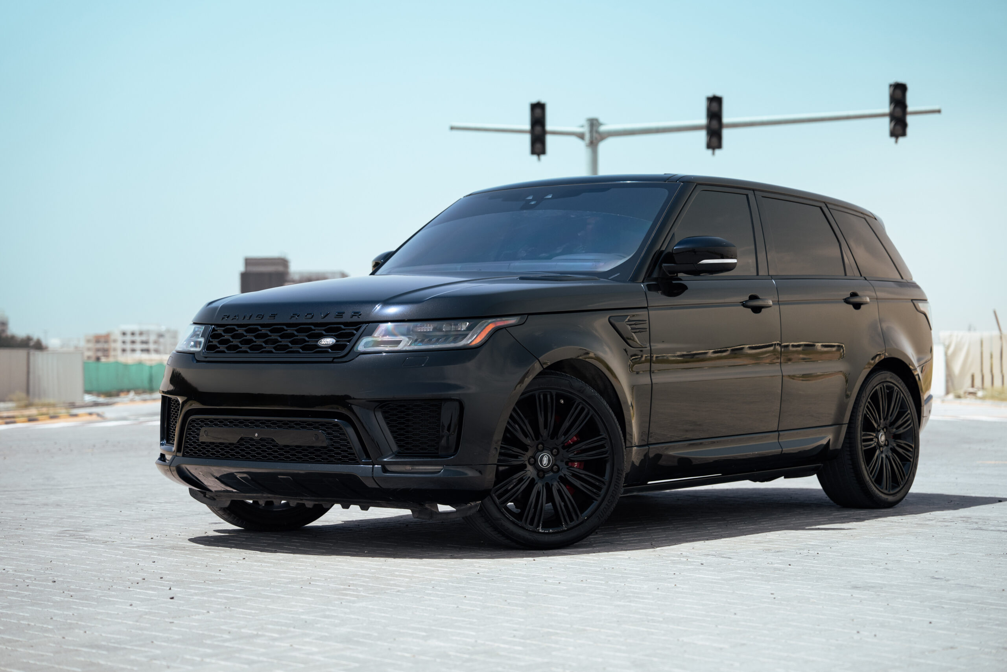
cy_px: 336
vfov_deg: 19.5
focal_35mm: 70
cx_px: 504
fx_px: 1958
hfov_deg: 28.8
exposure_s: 1/200
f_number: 2.8
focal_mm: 70
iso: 400
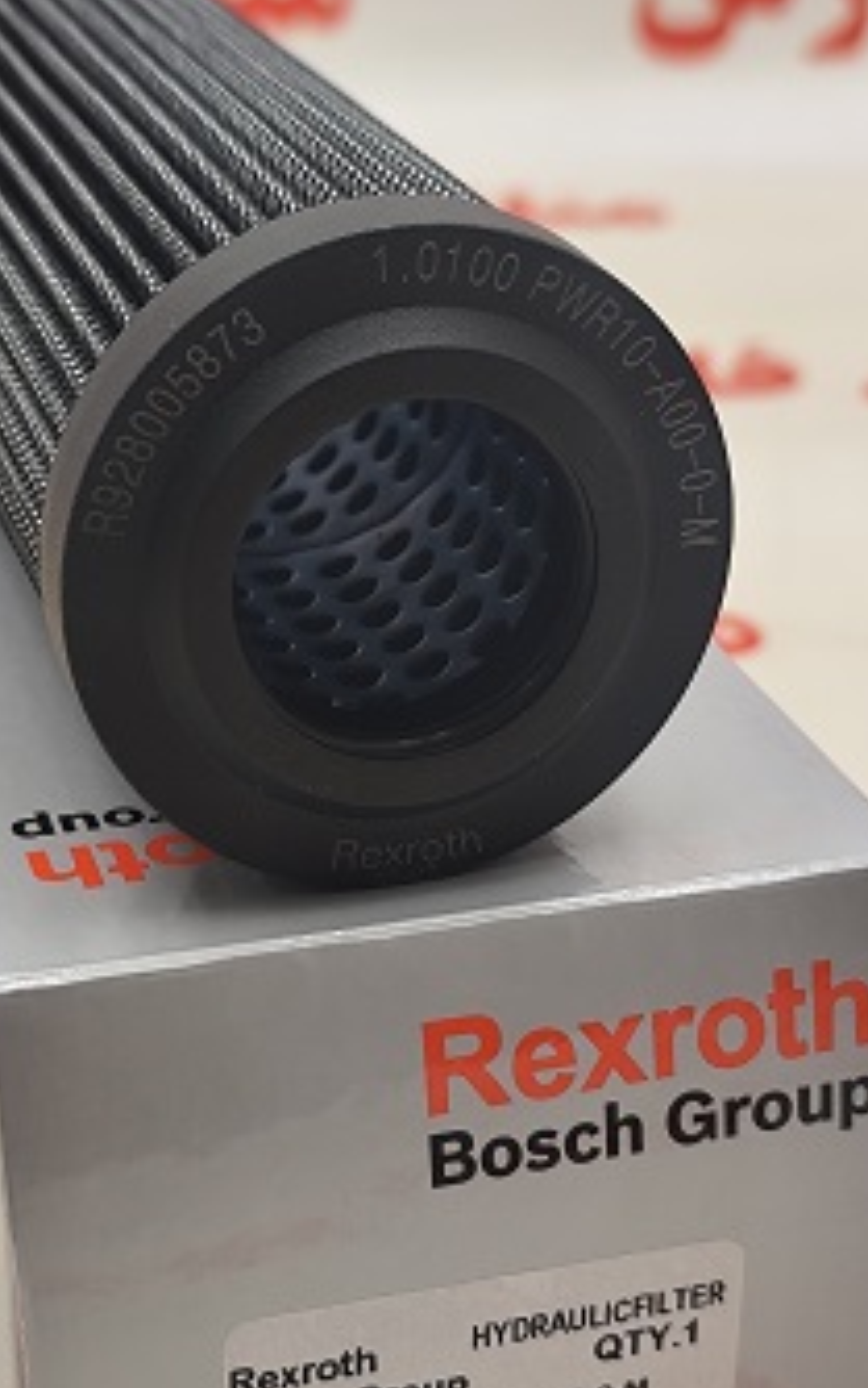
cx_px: 347
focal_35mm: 73
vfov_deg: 28.2
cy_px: 794
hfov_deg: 17.9
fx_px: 2761
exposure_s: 1/50
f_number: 1.65
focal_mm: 6.19
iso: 125
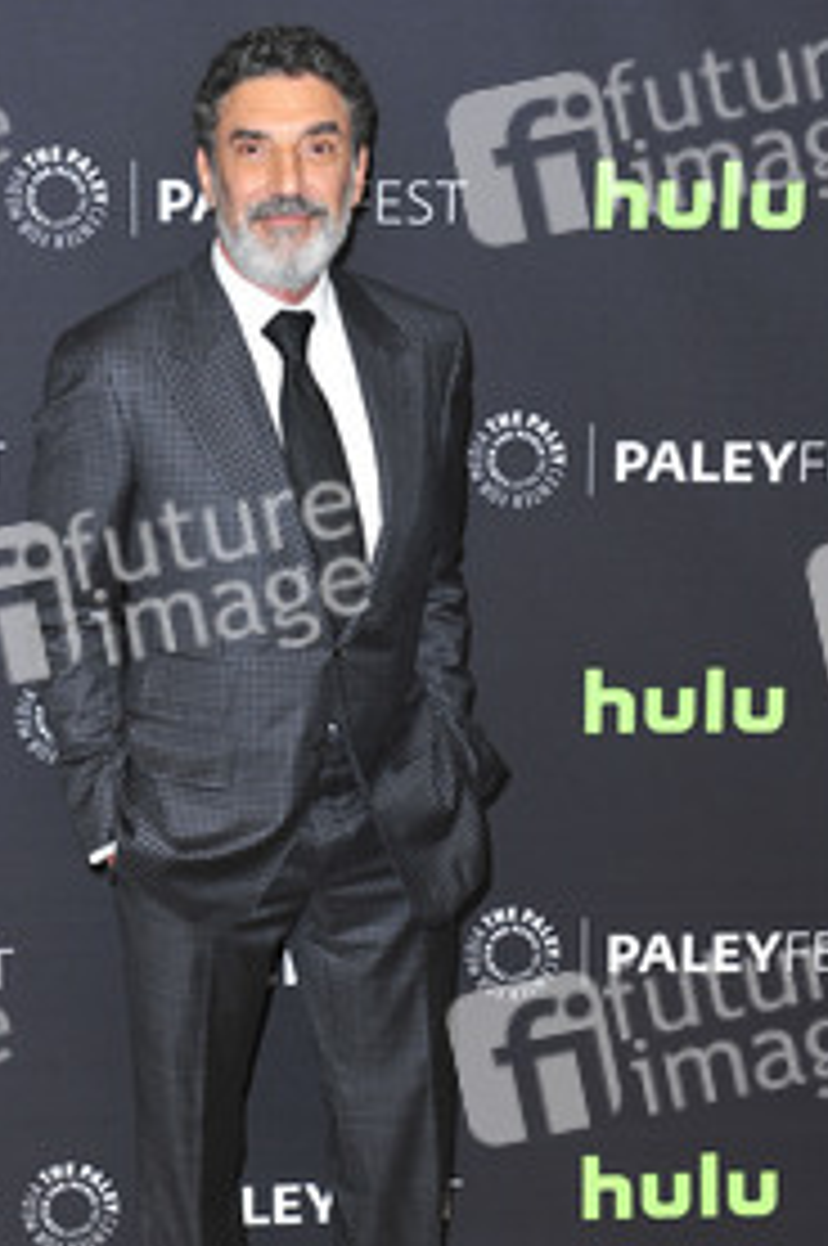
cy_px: 814
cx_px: 272
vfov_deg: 25.0
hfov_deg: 16.8
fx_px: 2801
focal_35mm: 81
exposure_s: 1/320
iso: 500
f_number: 4.5
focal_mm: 56
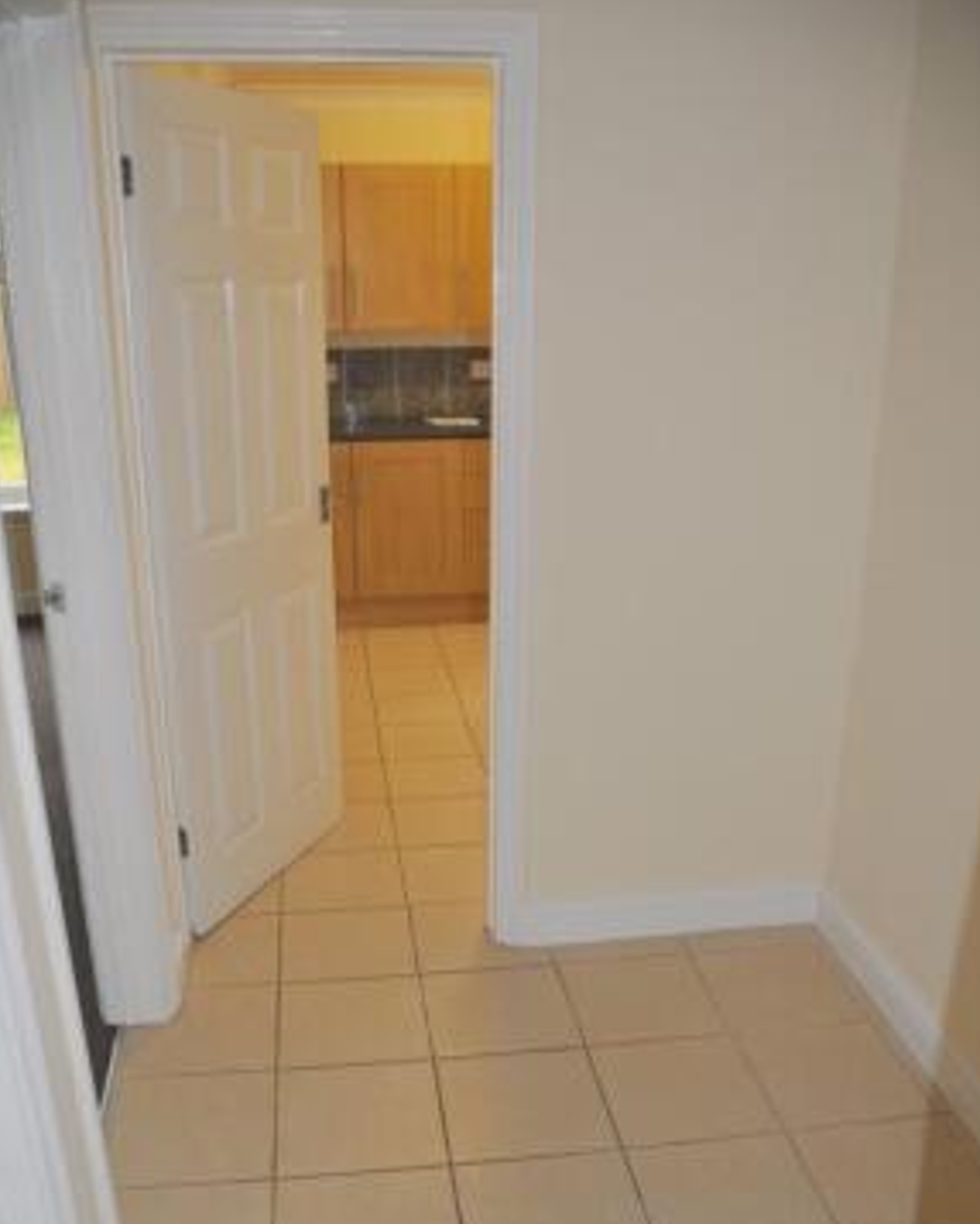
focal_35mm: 31
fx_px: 1123
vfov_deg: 56.7
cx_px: 490
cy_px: 735
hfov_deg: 47.1
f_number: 3.5
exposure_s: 1/60
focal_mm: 18
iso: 200
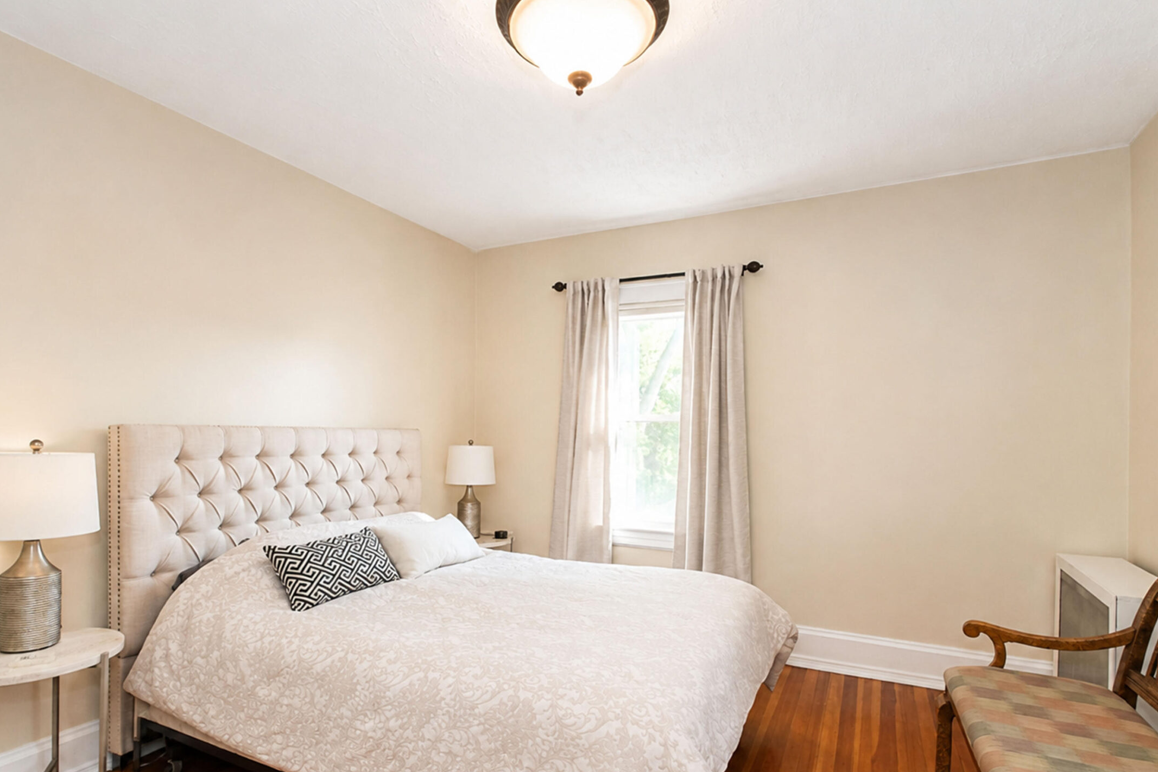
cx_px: 564
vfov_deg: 67.1
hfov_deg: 90.0
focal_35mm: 18
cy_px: 440
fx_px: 579
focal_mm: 10
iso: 1600
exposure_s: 1/80
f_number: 8
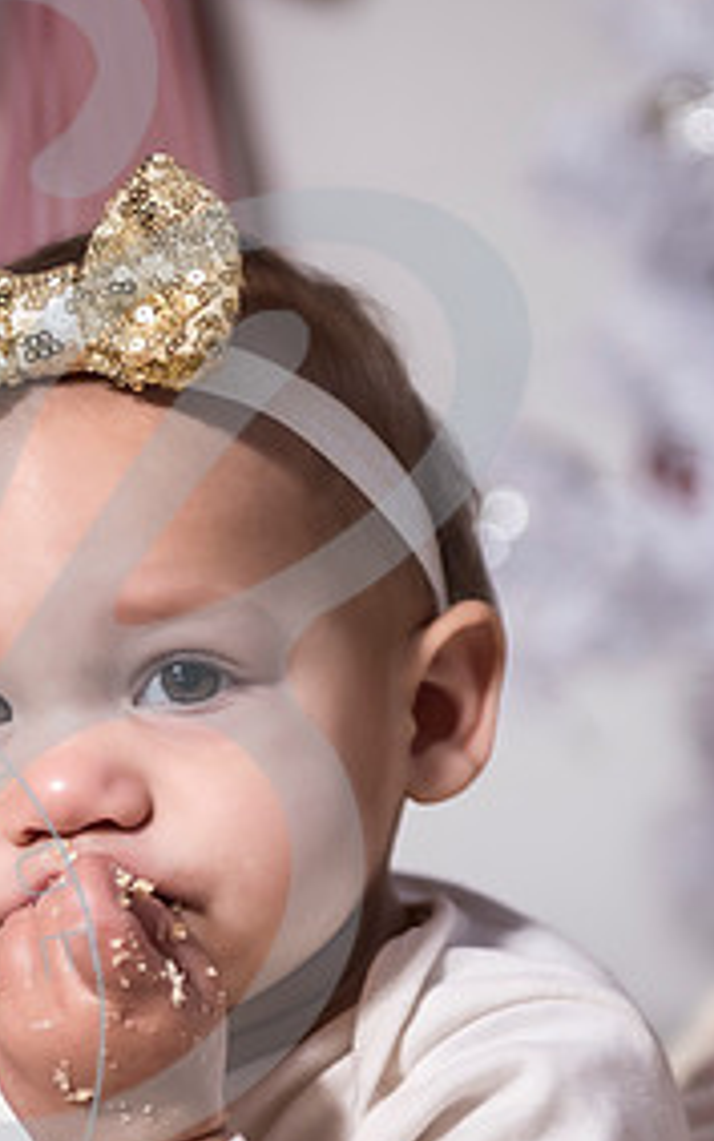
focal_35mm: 146
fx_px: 4543
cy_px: 687
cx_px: -109
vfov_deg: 14.3
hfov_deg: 8.9
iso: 100
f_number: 2.8
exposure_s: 1/125
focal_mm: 70
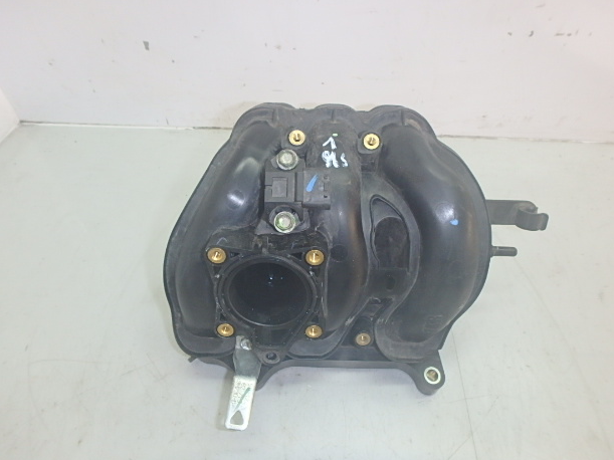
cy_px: 223
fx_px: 390
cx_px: 321
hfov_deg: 76.4
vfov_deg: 61.1
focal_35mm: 22
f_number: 3.5
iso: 250
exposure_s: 1/40
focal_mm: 3.7
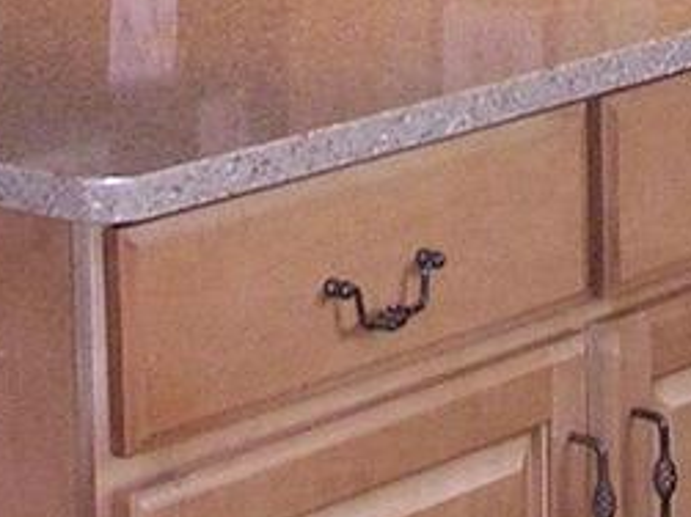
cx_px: 355
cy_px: -531
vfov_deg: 7.3
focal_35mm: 194
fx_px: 3871
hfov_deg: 10.2
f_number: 2.8
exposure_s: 1/60.1
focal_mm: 5.8
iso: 248
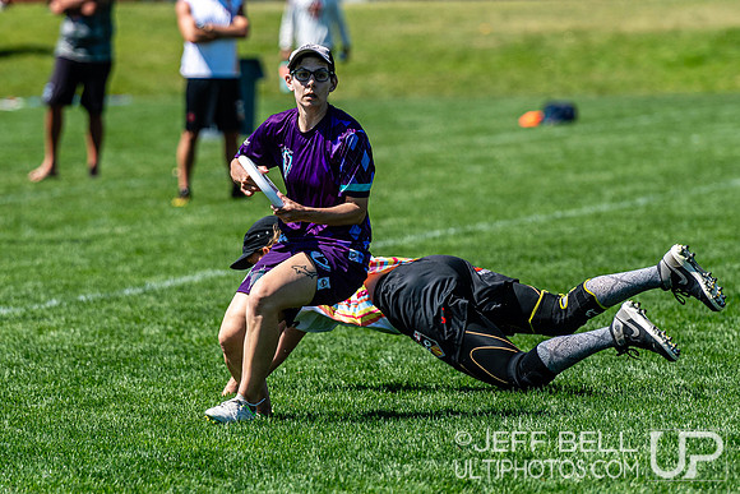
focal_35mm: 431
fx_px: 8867
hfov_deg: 4.8
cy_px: 191
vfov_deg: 3.2
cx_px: 310
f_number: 3.2
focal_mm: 200
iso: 100
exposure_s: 1/2000
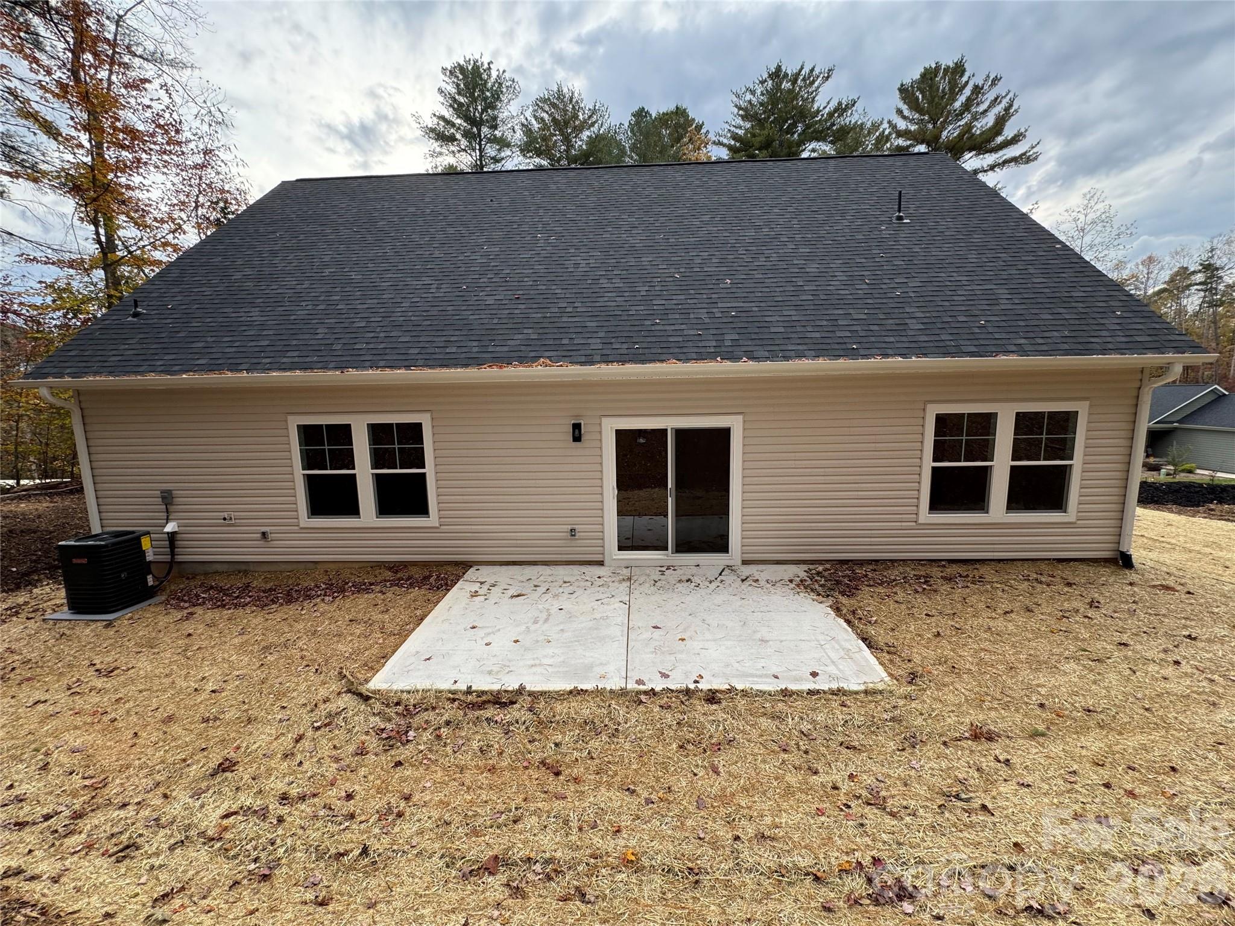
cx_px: 618
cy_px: 463
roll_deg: +0.7
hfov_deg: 102.1
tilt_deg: -7.9
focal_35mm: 14
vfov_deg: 85.7
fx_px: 499
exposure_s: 1/220
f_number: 2.2
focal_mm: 2.22
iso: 40
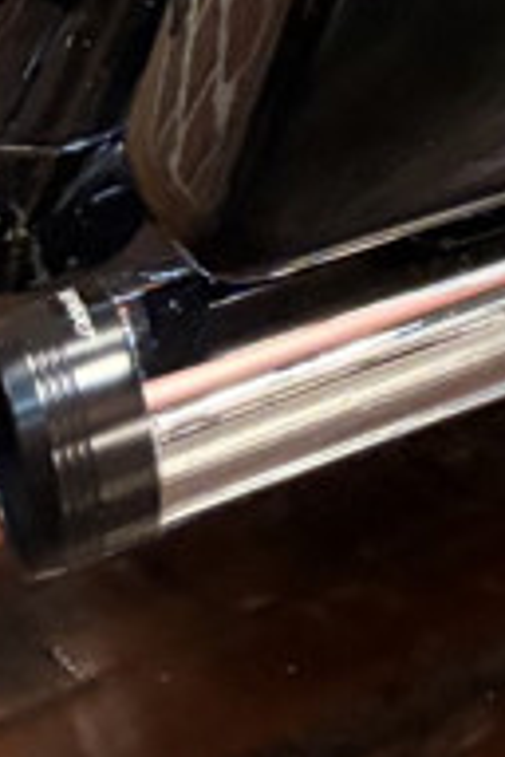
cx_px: 1414
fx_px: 3156
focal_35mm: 150
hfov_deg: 8.1
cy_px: -800
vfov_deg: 12.0
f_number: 1.6
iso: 320
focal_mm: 5.96
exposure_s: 1/60
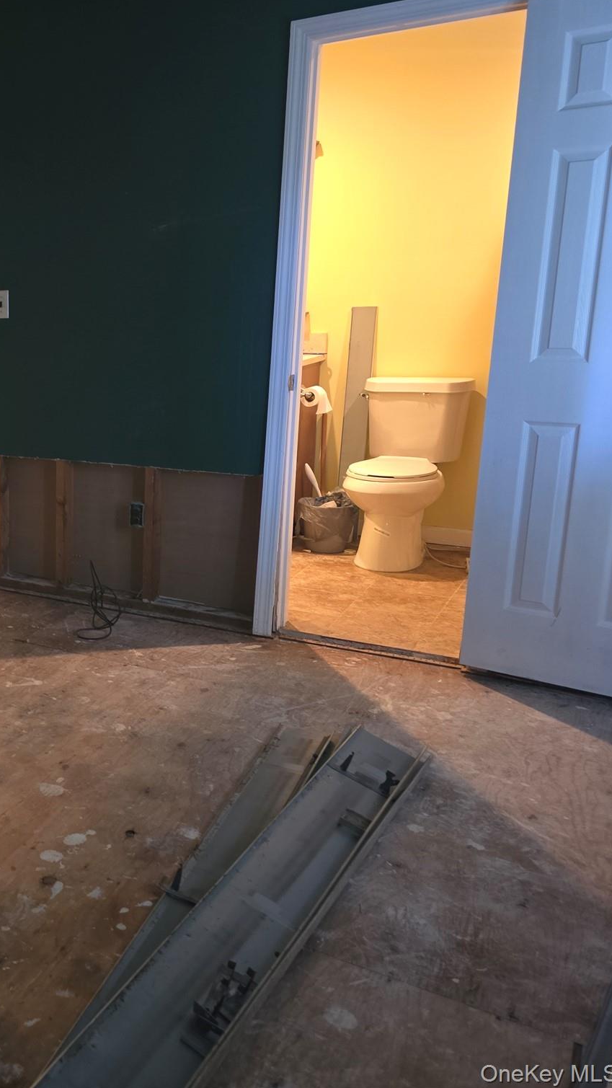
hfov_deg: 29.9
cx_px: -111
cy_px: 537
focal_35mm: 34
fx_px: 981
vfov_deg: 58.0
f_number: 1.7
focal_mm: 6.3
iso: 160
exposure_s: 1/15
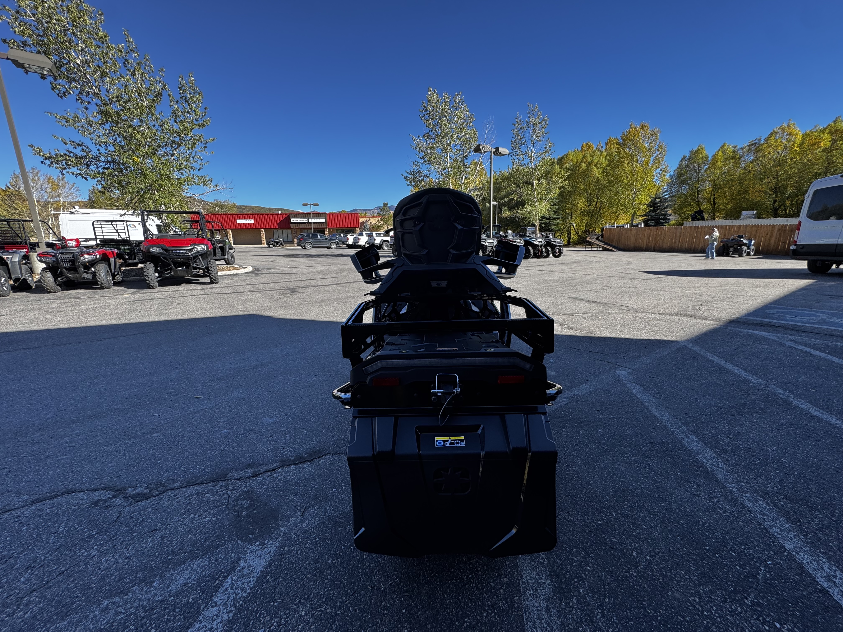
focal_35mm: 14
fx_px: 341
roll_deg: +0.2
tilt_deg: -13.7
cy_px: 316
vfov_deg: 85.7
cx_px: 422
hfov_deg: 102.1
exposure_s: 1/421
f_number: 2.2
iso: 40
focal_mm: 2.22
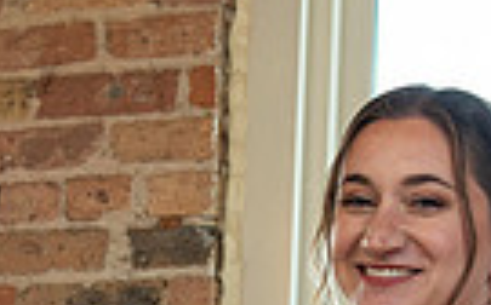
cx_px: 146
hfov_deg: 10.0
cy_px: 358
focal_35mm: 209
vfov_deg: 6.2
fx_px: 2793
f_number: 4
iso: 400
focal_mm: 44
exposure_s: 1/125
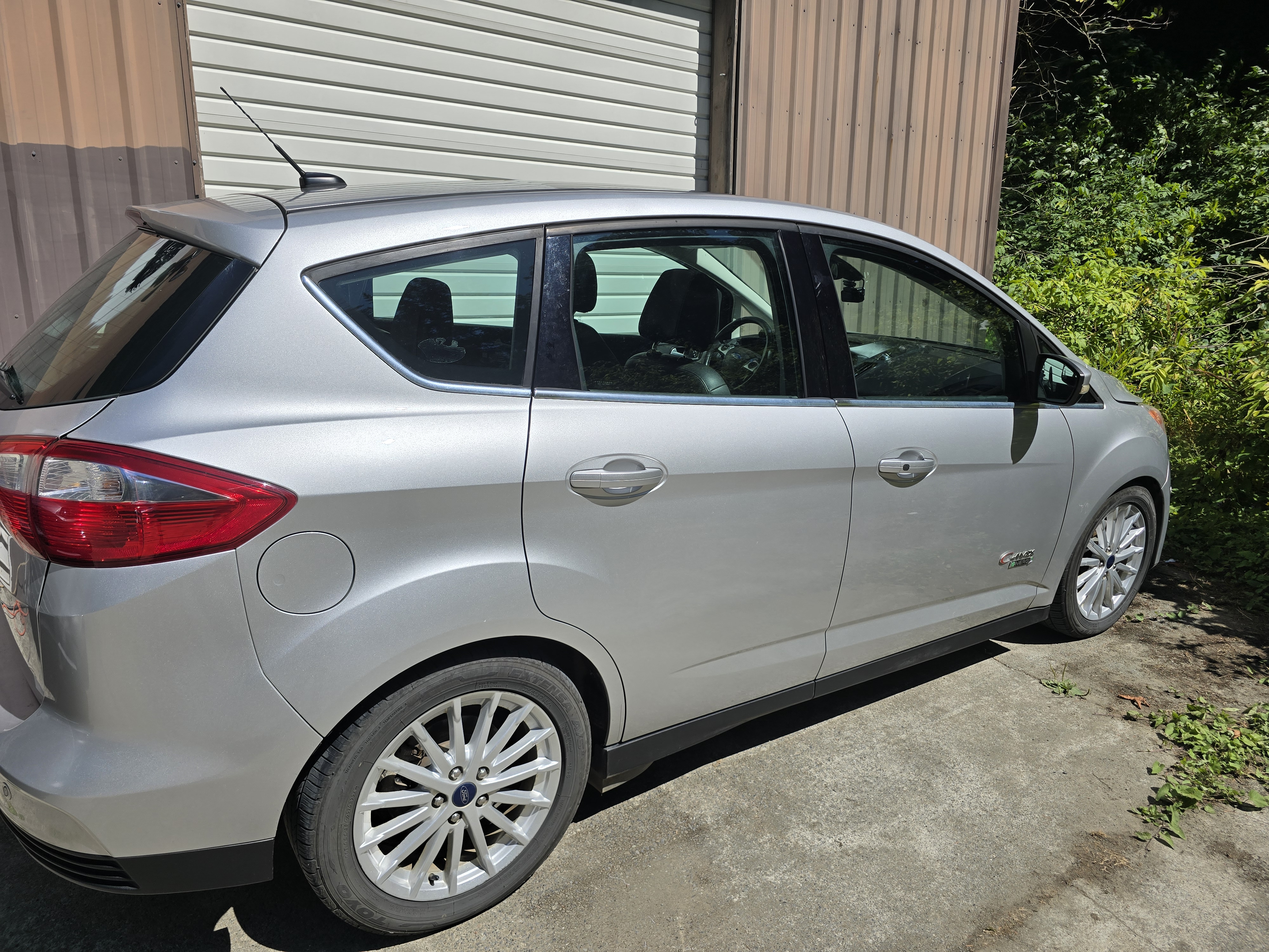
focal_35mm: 23
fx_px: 843
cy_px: 476
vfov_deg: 58.9
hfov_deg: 73.9
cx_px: 634
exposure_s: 1/2463
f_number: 1.7
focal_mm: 6.3
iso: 12
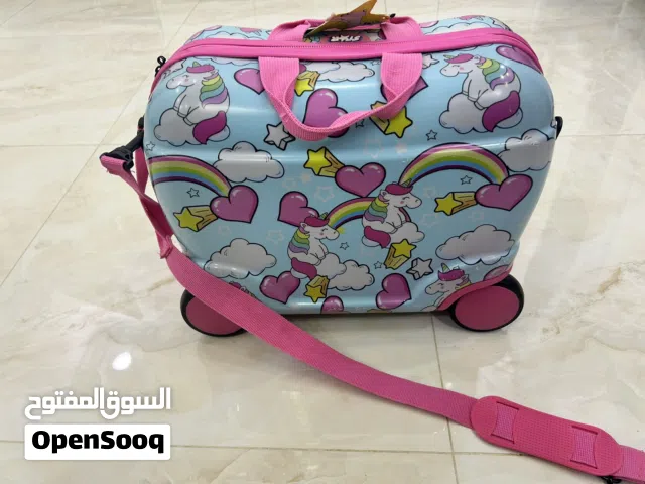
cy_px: 242
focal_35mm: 26
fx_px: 484
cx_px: 322
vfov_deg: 53.1
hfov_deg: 67.3
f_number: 1.5
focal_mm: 5.7
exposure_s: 1/50
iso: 80
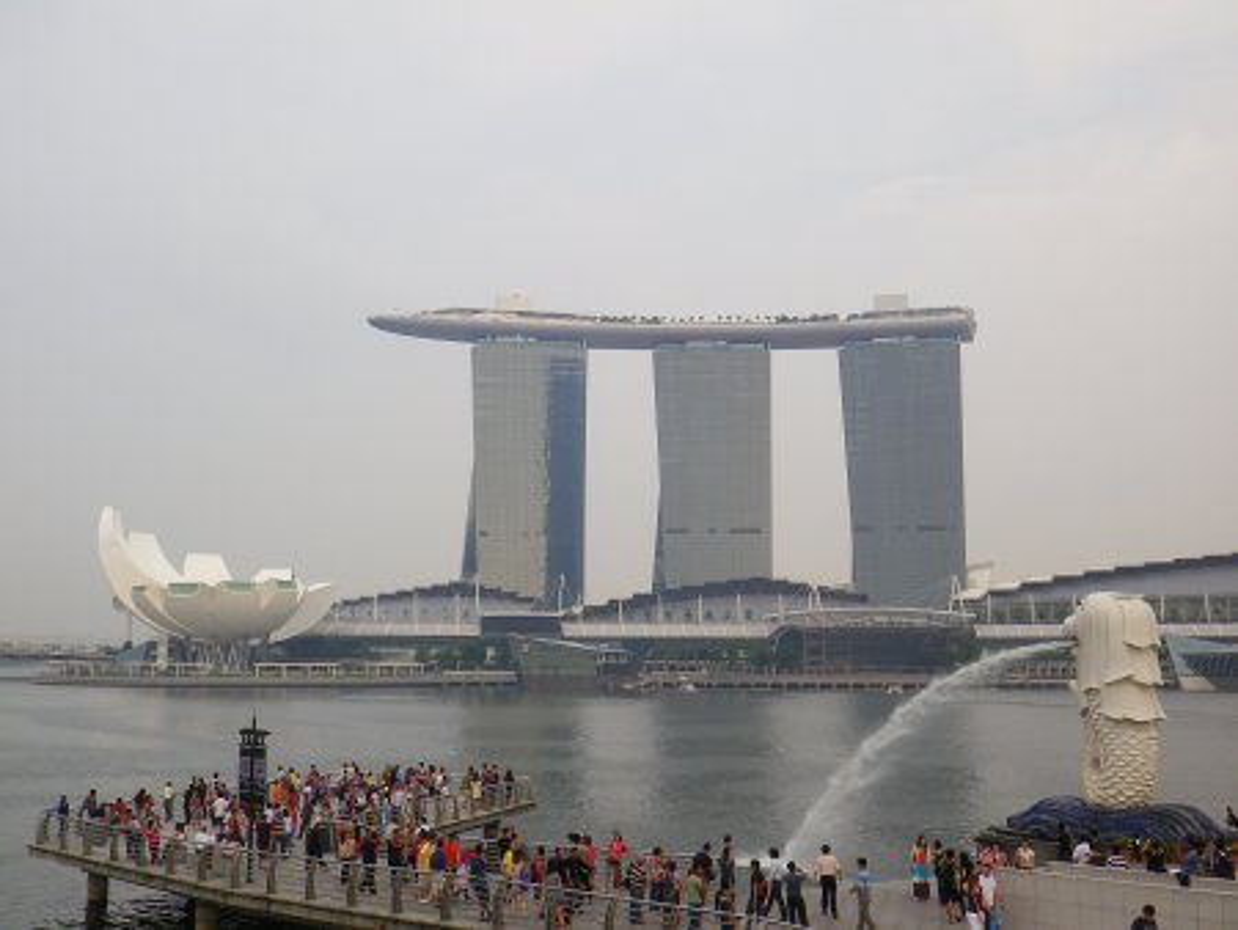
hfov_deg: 45.8
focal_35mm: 41
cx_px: 619
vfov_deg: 35.2
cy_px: 465
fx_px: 1467
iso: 80
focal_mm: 7.3
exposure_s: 1/60
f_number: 10
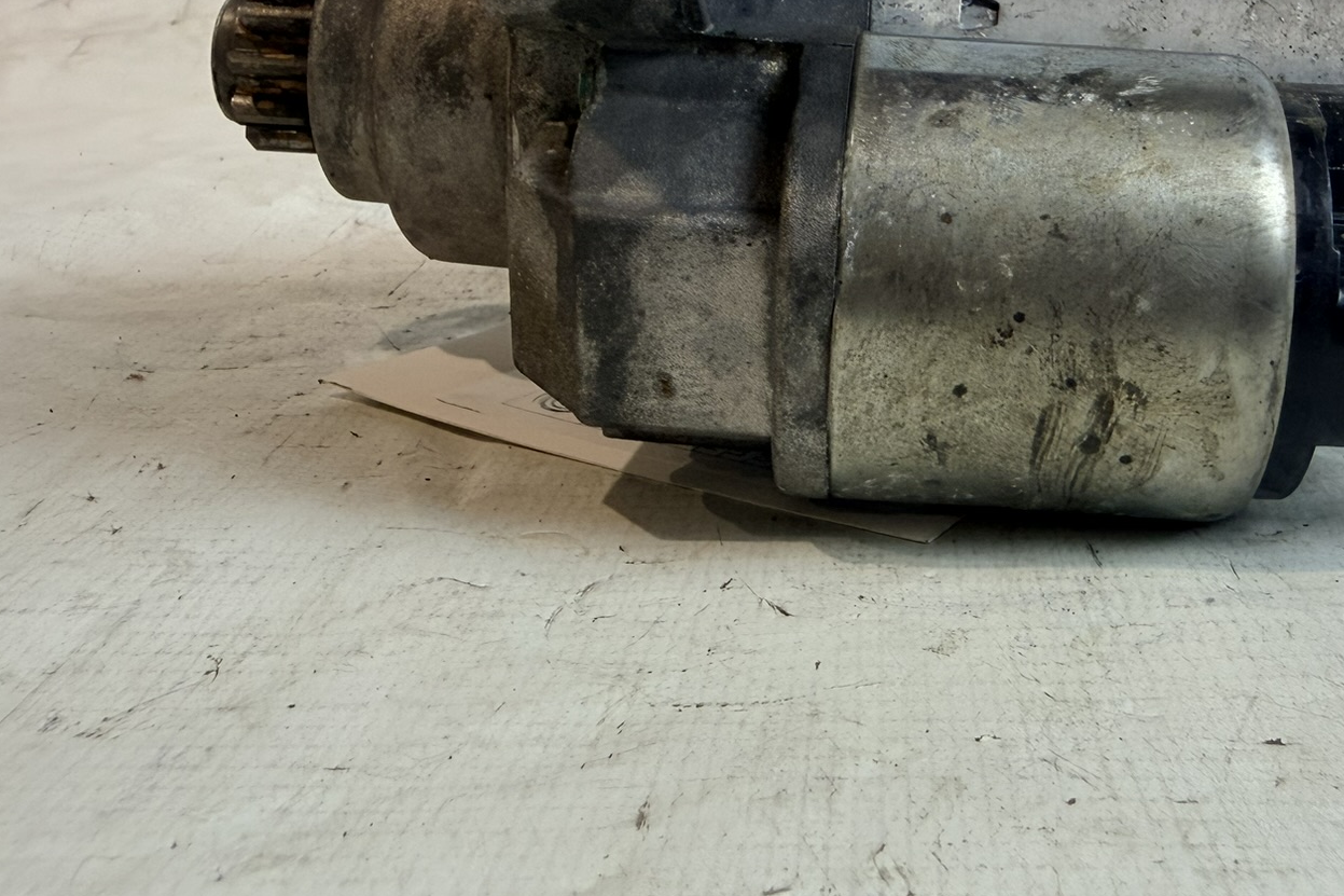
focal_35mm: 41
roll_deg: -0.5
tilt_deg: -12.5
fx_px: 1530
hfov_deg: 45.7
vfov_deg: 32.0
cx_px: 1010
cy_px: 229
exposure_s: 1/120
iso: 100
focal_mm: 2.22
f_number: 2.2
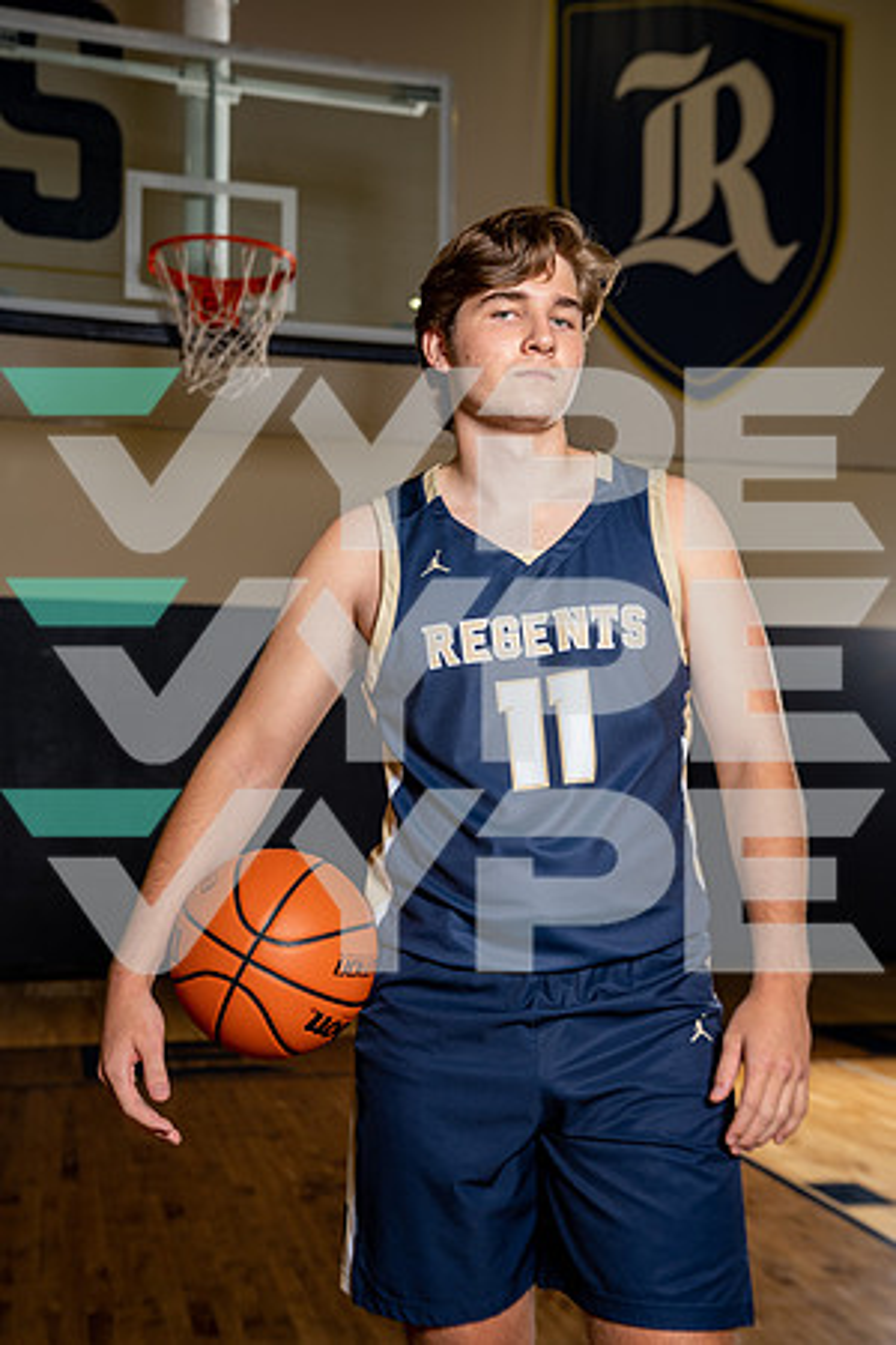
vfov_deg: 44.5
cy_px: 672
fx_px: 1643
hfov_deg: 30.5
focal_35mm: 44
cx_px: 448
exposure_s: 1/250
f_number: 4.5
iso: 400
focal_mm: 44
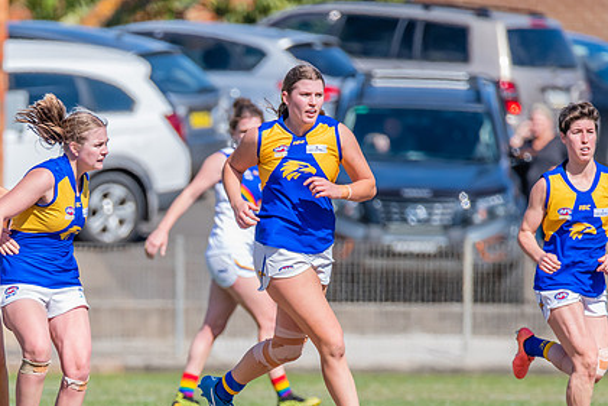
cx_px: 115
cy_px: 380
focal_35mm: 1126
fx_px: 19022
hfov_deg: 1.8
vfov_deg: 1.2
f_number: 9
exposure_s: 1/1600
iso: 800
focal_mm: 600
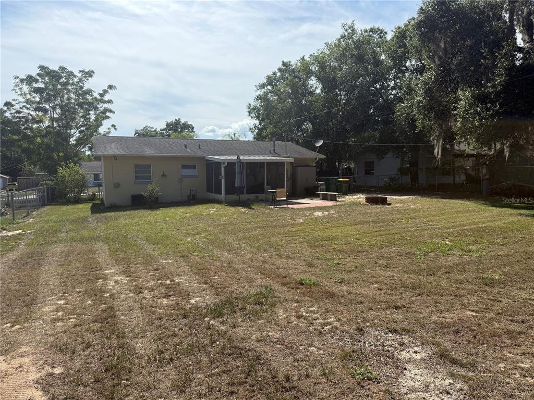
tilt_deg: -5.0
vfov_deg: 56.8
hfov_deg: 71.6
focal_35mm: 24
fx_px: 370
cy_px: 200
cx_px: 267
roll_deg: -0.1
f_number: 1.78
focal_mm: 6.76
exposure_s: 1/7353
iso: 100
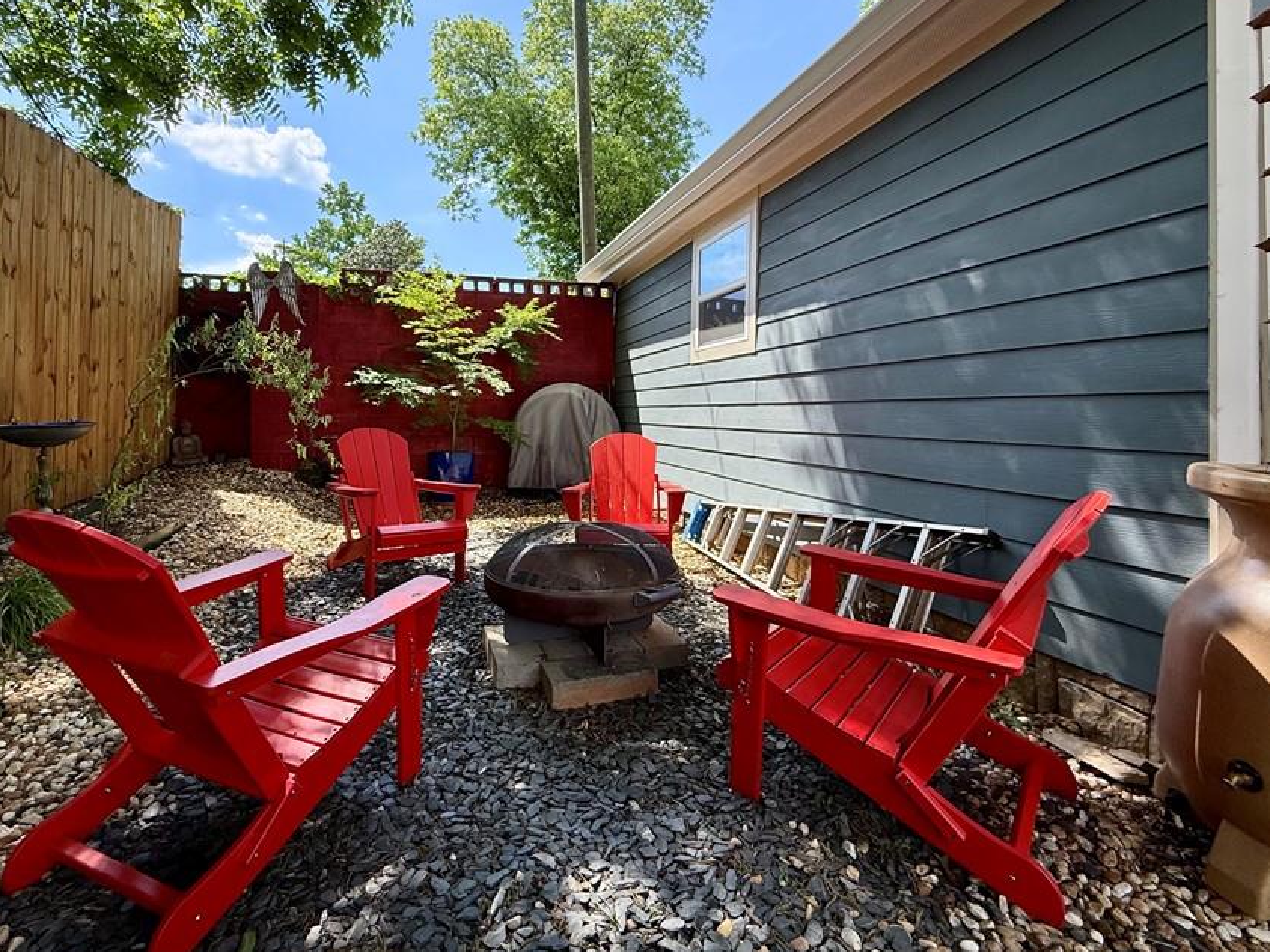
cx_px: 594
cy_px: 389
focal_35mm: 17
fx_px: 624
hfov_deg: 90.9
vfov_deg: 74.0
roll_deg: -0.1
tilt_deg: +3.6
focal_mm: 2.22
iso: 64
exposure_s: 1/809
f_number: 2.2
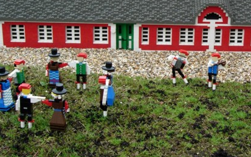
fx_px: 533
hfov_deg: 25.9
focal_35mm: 78
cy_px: 38
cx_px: 211
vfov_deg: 16.6
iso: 64
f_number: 2.8
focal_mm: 7.8
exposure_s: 1/443
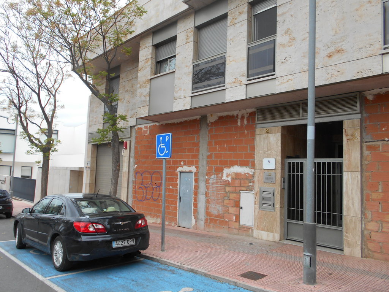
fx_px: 292
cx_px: 194
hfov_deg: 67.3
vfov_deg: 53.1
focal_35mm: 26
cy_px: 146
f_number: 3.2
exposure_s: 1/125
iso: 80
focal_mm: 4.6
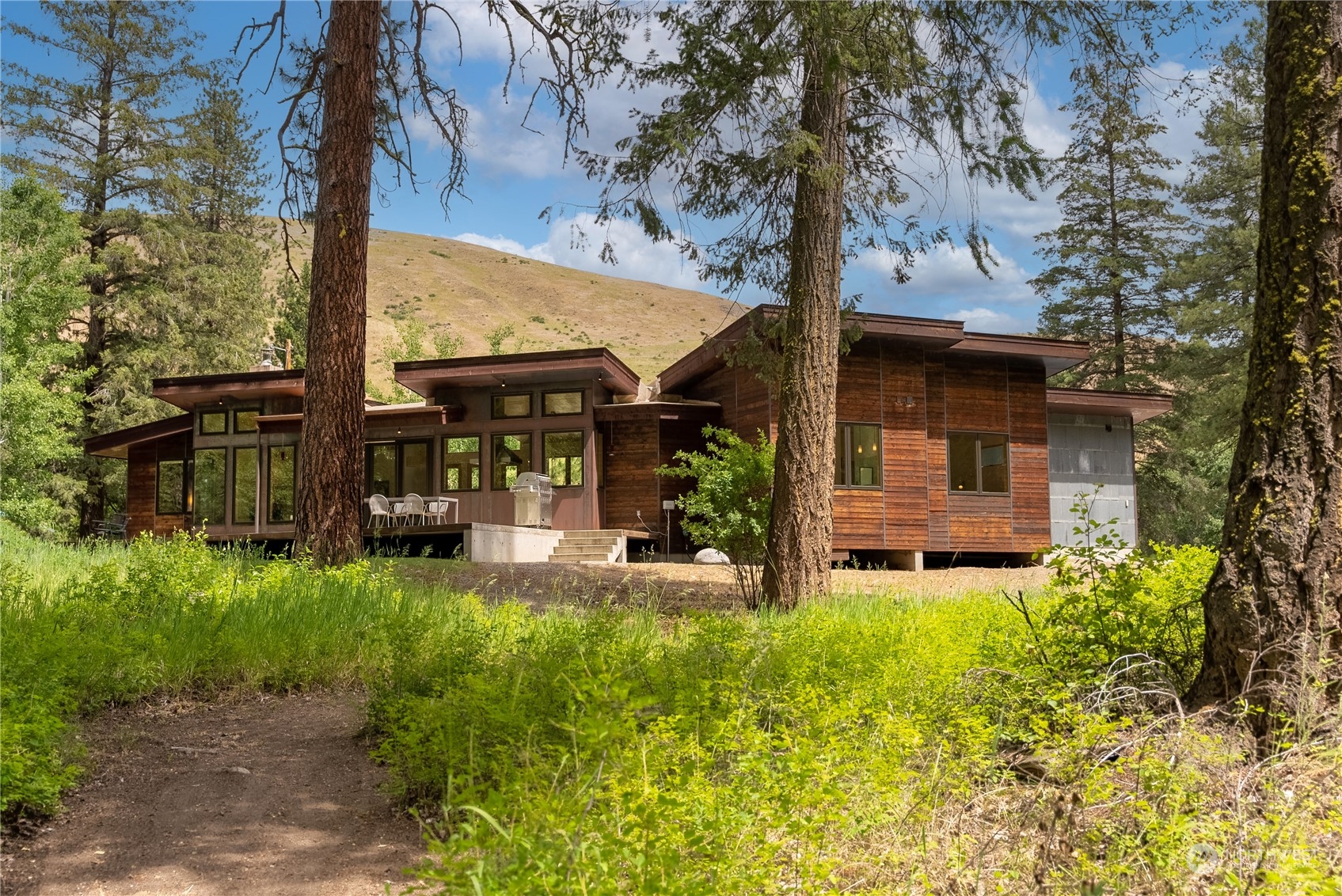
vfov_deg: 33.1
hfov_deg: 48.0
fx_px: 1507
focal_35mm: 40
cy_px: 448
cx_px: 671
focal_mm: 40.4
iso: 100
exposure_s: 1/2500
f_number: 5.6
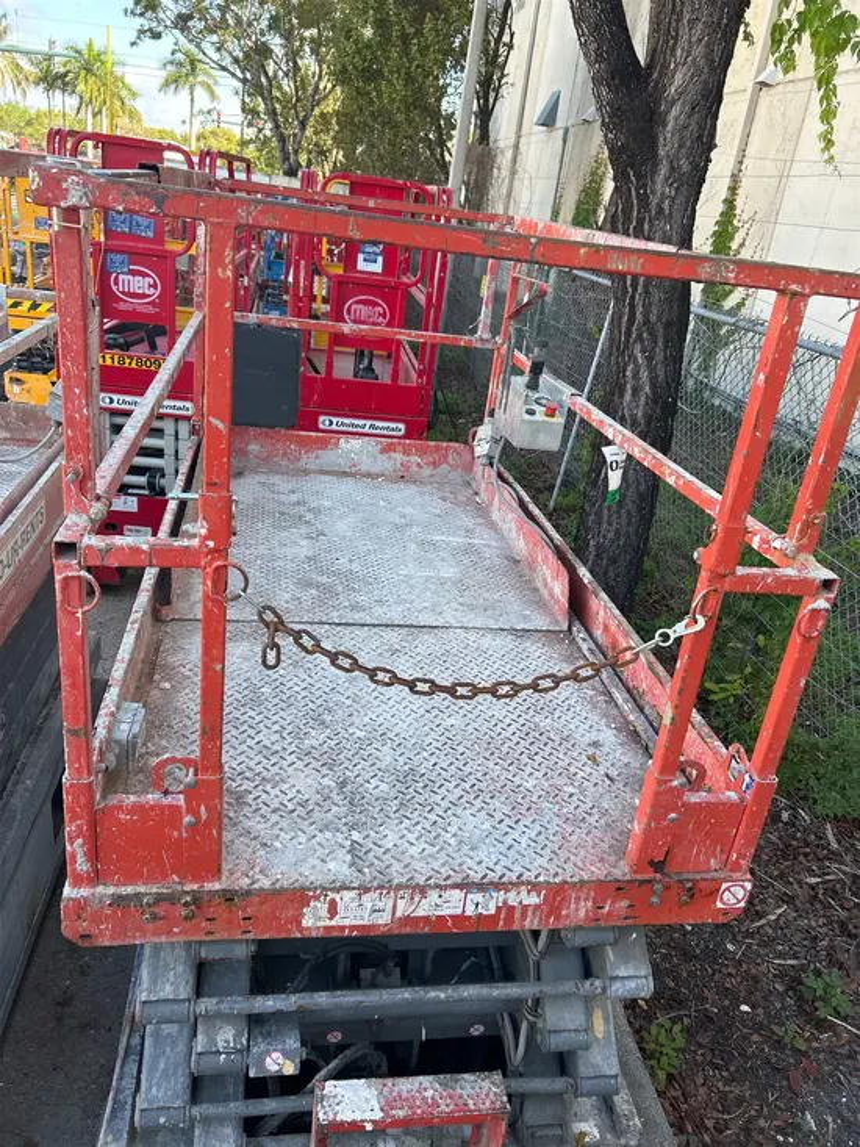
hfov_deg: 53.1
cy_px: 574
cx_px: 430
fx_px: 861
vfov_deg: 67.3
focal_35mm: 26
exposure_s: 1/421
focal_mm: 5.7
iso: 50
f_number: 1.5
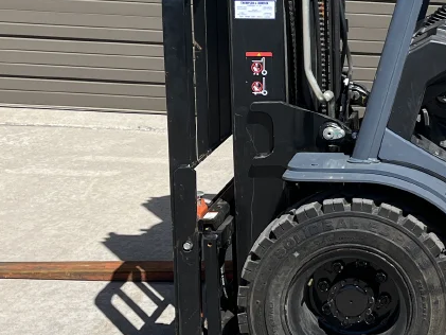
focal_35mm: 79
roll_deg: -3.2
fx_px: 1018
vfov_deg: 18.4
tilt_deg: -6.8
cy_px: 46
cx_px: 504
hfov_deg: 23.1
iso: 50
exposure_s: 1/2967
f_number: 1.6
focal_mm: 5.1
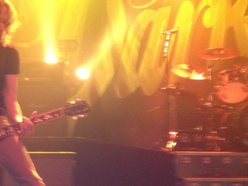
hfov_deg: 25.9
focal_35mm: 72
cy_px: 119
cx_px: 12
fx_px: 516
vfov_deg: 20.4
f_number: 2.4
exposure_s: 1/20
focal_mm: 4.28
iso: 320
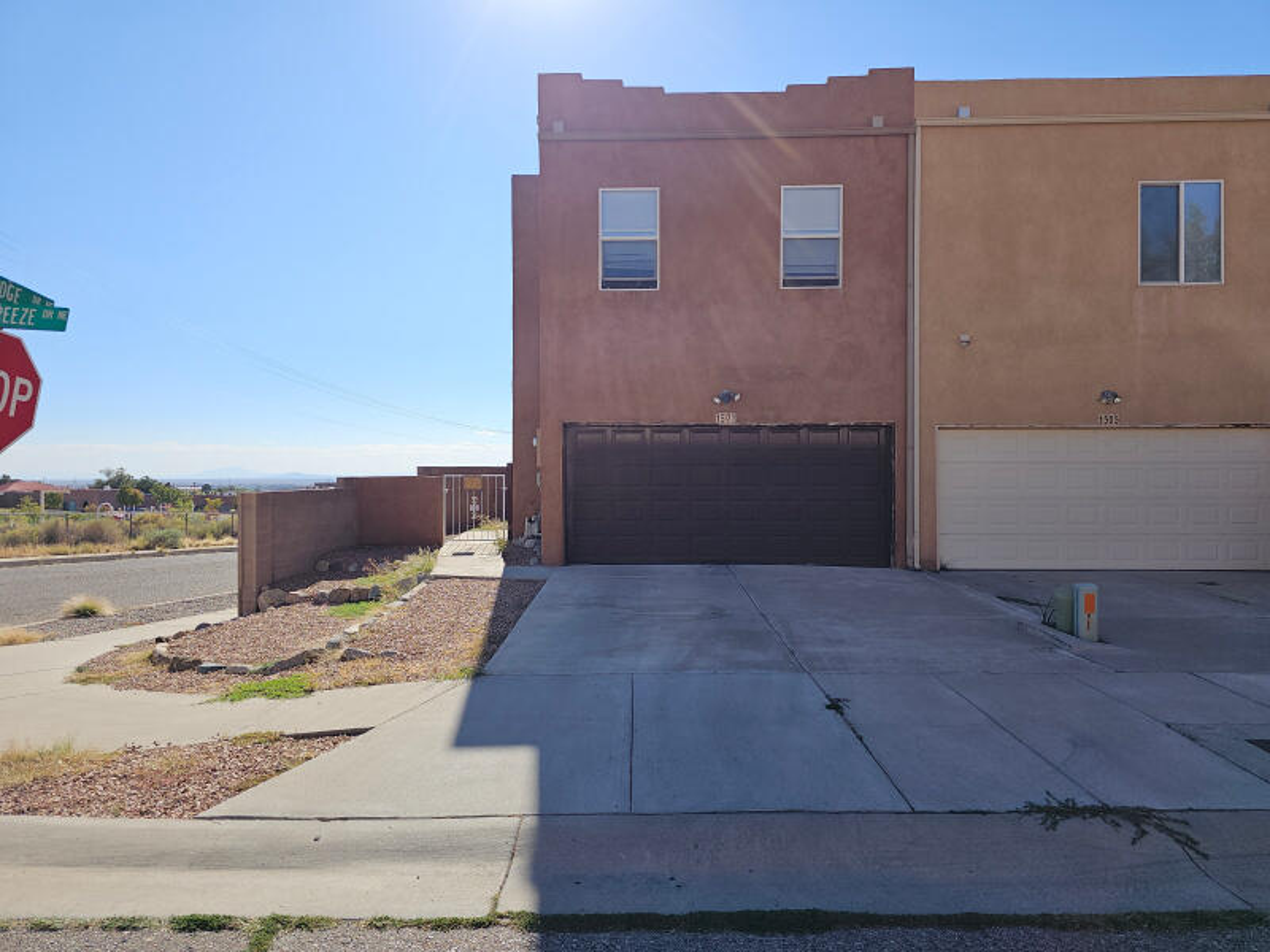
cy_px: 476
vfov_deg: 58.9
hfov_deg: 73.9
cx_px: 635
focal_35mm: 23
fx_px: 844
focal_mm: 6.3
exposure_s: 1/859
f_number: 1.7
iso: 10
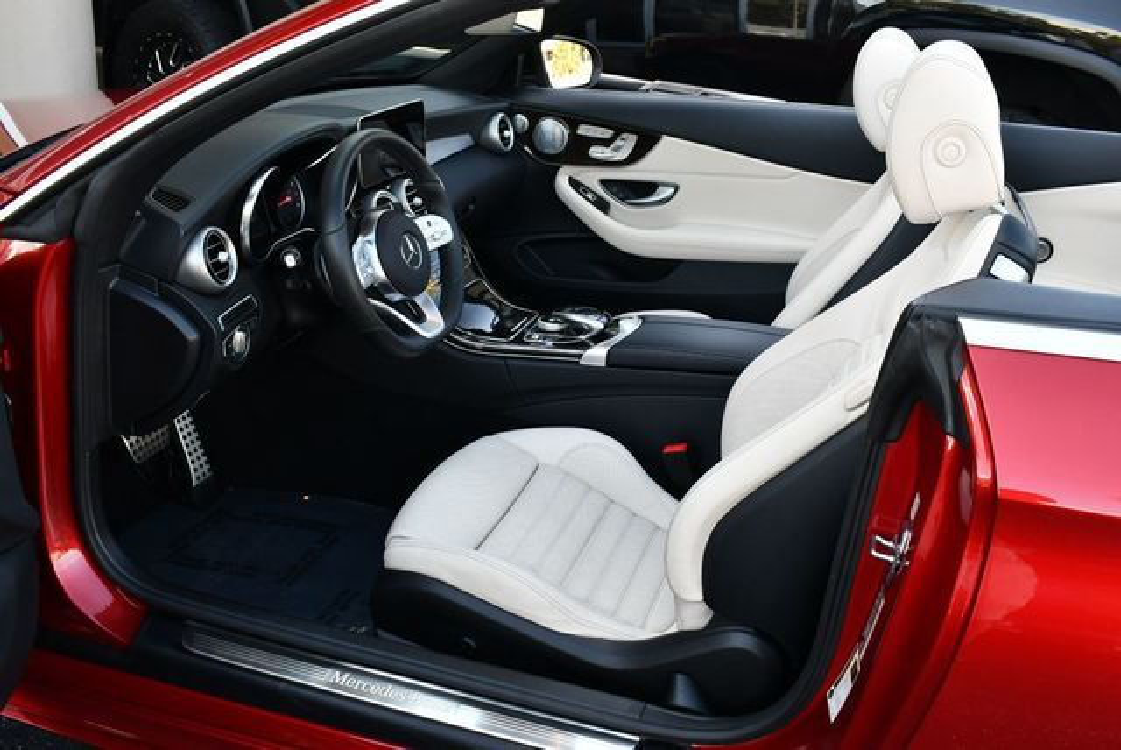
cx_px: 560
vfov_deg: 36.9
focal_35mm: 36
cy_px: 375
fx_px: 1122
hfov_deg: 53.1
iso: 400
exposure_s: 1/250
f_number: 5
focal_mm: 18
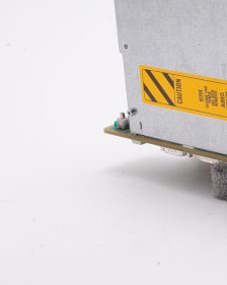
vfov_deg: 16.4
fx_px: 985
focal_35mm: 117
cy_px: 72
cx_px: 353
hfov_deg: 12.4
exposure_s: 1/125
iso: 320
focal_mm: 50
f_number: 14
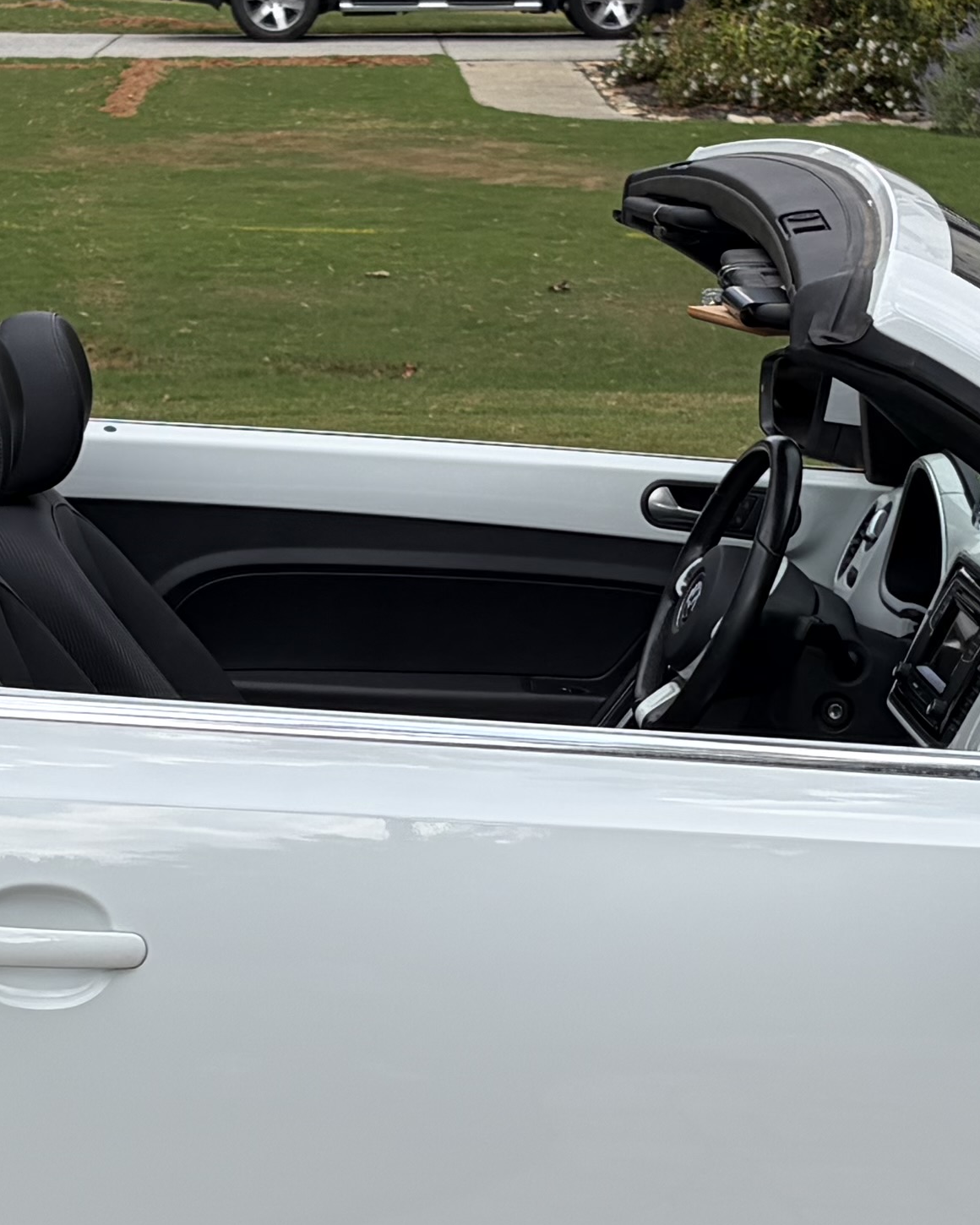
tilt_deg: -10.0
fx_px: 3626
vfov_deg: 19.2
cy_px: 719
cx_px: 409
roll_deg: -2.8
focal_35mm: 100
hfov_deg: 15.4
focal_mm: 5.96
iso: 50
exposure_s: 1/2364
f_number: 1.6
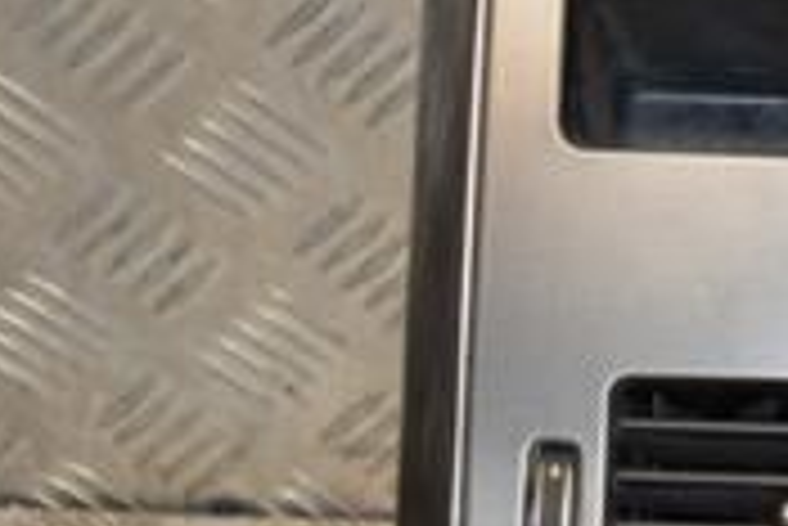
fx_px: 3374
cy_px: 427
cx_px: 959
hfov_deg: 13.0
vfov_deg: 8.9
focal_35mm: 154
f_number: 5.6
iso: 800
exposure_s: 1/200
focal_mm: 30
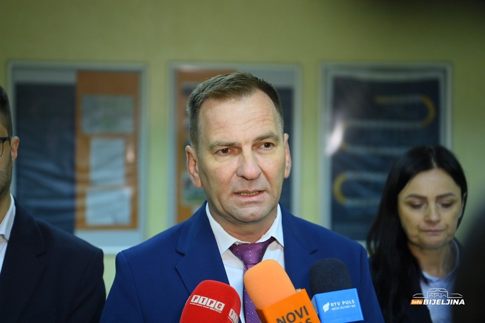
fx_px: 943
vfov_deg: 19.4
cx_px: 242
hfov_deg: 28.8
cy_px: 162
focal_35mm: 70
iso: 1000
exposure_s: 1/100
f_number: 2.8
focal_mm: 70
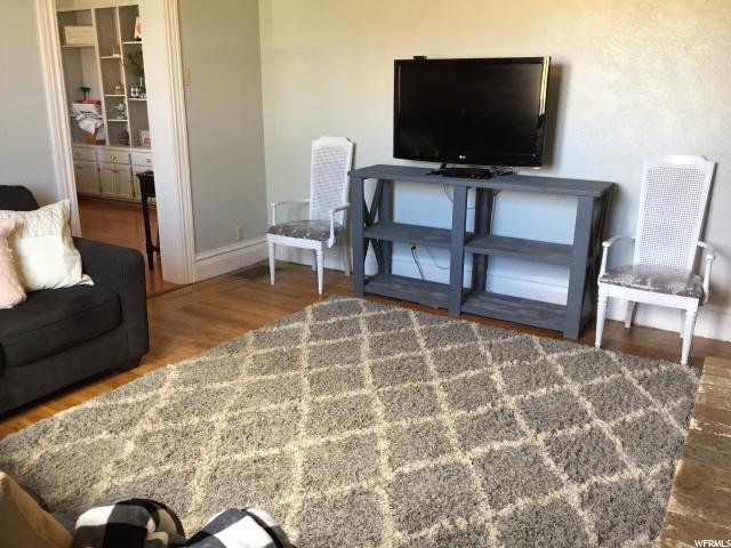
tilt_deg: -16.7
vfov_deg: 48.2
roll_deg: -0.4
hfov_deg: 61.7
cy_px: 274
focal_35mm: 29
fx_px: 612
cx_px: 366
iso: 100
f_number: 2.2
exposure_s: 1/30
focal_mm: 4.15
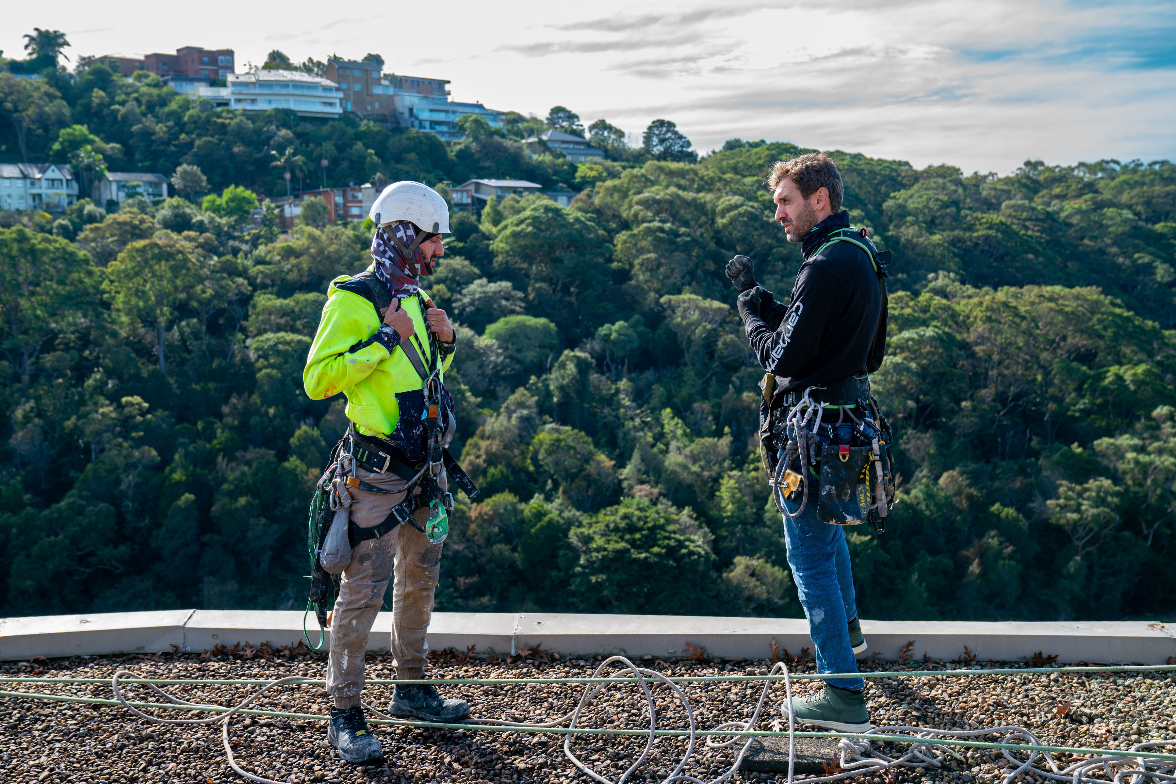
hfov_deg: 47.5
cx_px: 568
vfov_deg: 32.7
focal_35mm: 41
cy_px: 391
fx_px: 1337
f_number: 4.5
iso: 100
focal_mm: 38
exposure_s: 1/125
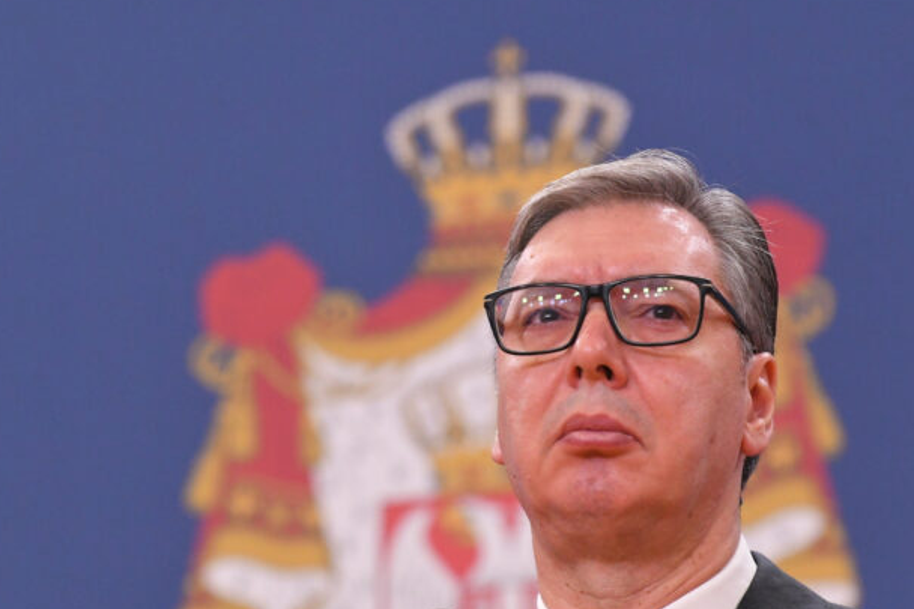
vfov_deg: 3.6
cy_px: 278
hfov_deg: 5.4
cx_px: 459
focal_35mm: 379
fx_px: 9619
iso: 3200
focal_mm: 200
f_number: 4
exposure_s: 1/400
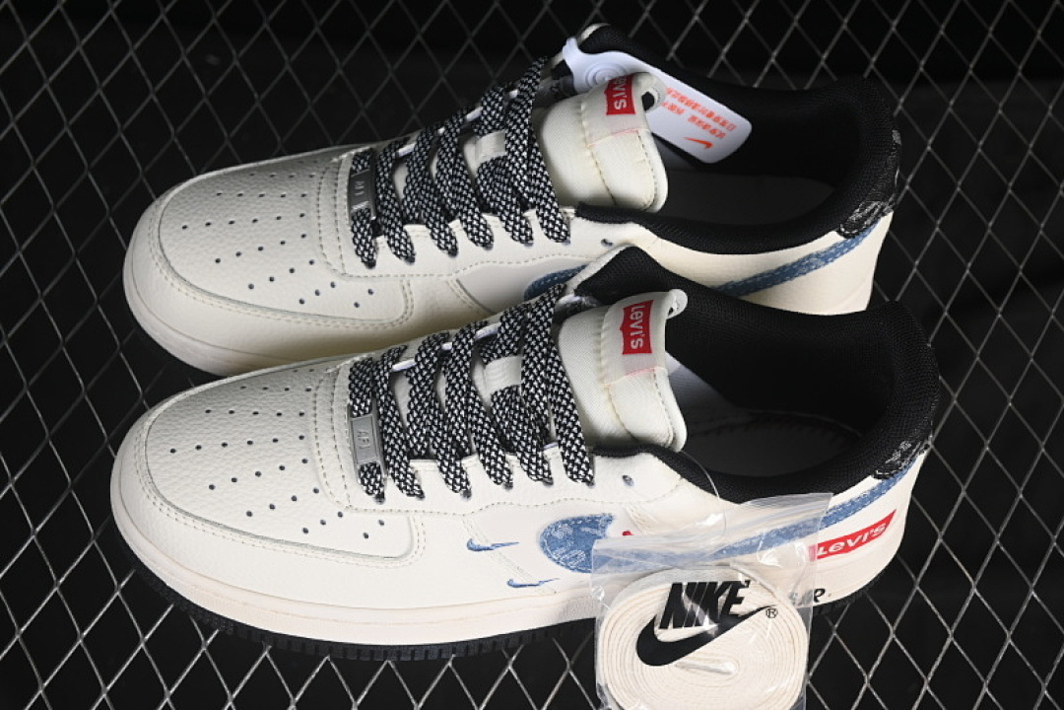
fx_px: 2216
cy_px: 355
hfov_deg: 27.0
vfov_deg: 18.2
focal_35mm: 75
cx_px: 532
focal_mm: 50
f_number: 7.1
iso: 160
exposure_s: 1/80
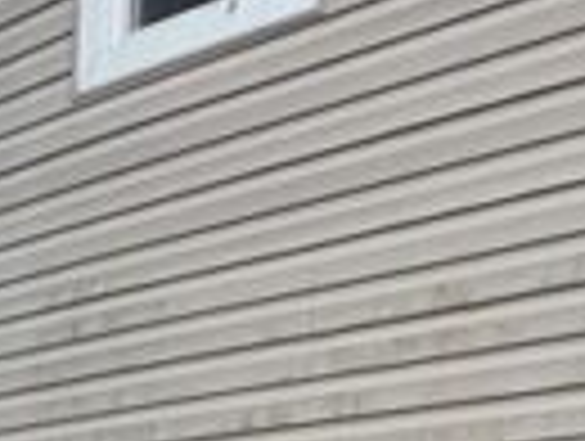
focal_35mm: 86
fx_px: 1456
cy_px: 860
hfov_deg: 22.7
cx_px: 252
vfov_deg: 14.5
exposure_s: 1/579
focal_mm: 2.22
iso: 40
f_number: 2.2
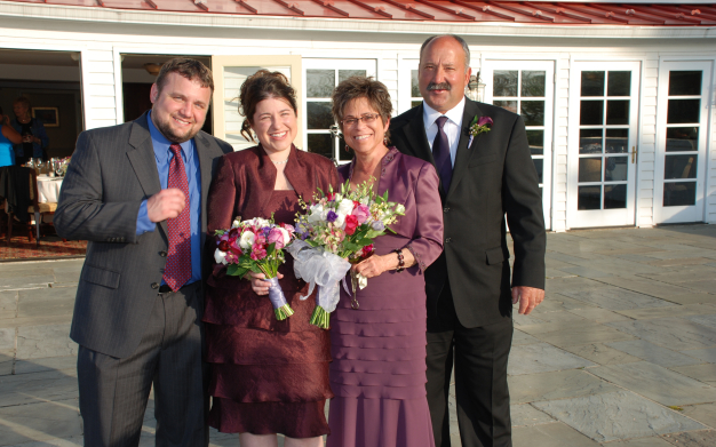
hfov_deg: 41.4
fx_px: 947
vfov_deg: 26.6
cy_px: 226
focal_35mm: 49
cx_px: 353
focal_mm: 31
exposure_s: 1/160
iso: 100
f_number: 6.3
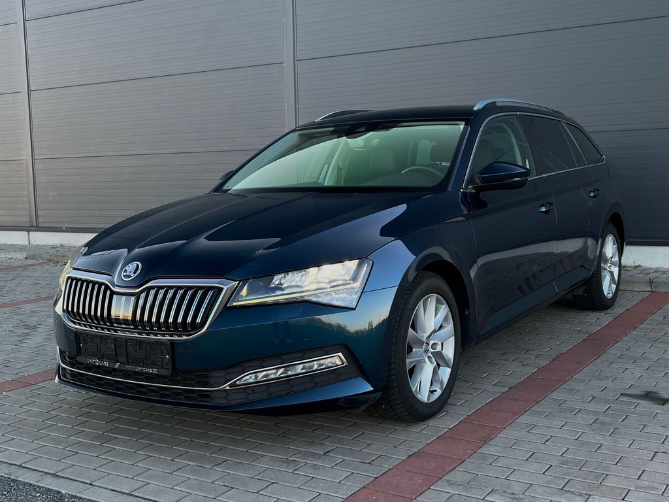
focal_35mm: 26
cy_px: 251
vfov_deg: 53.1
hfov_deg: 67.3
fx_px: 502
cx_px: 334
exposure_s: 1/83
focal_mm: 5.7
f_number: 1.5
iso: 64
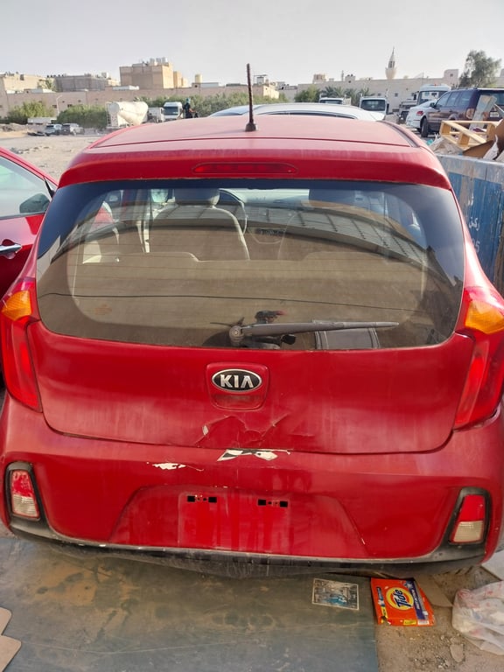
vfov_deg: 67.3
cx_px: 252
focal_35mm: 26
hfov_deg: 53.1
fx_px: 505
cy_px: 336
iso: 25
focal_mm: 4
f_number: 1.8
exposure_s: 1/190
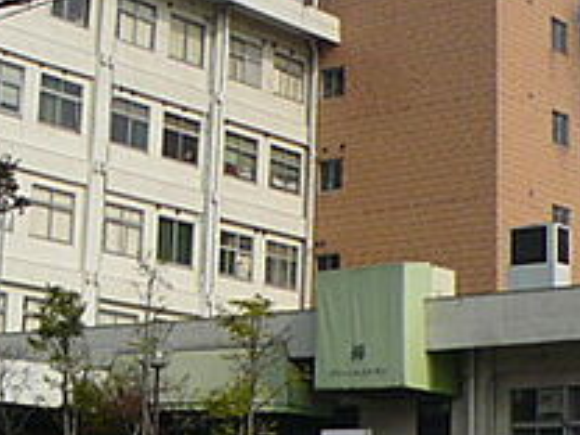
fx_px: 2245
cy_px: 205
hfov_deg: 14.7
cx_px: 379
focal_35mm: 134
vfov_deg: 11.1
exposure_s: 1/320
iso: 100
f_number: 8
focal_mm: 4.9
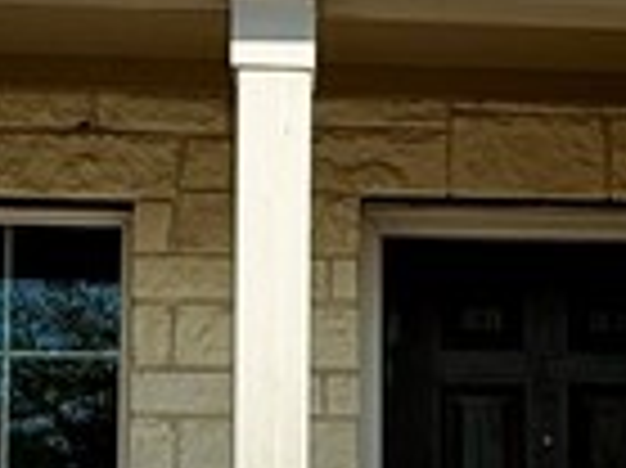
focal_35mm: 103
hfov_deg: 18.9
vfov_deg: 14.1
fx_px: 1861
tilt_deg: +5.8
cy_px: 495
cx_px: 482
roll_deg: +0.1
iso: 50
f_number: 2.2
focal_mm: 2.22
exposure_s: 1/3891
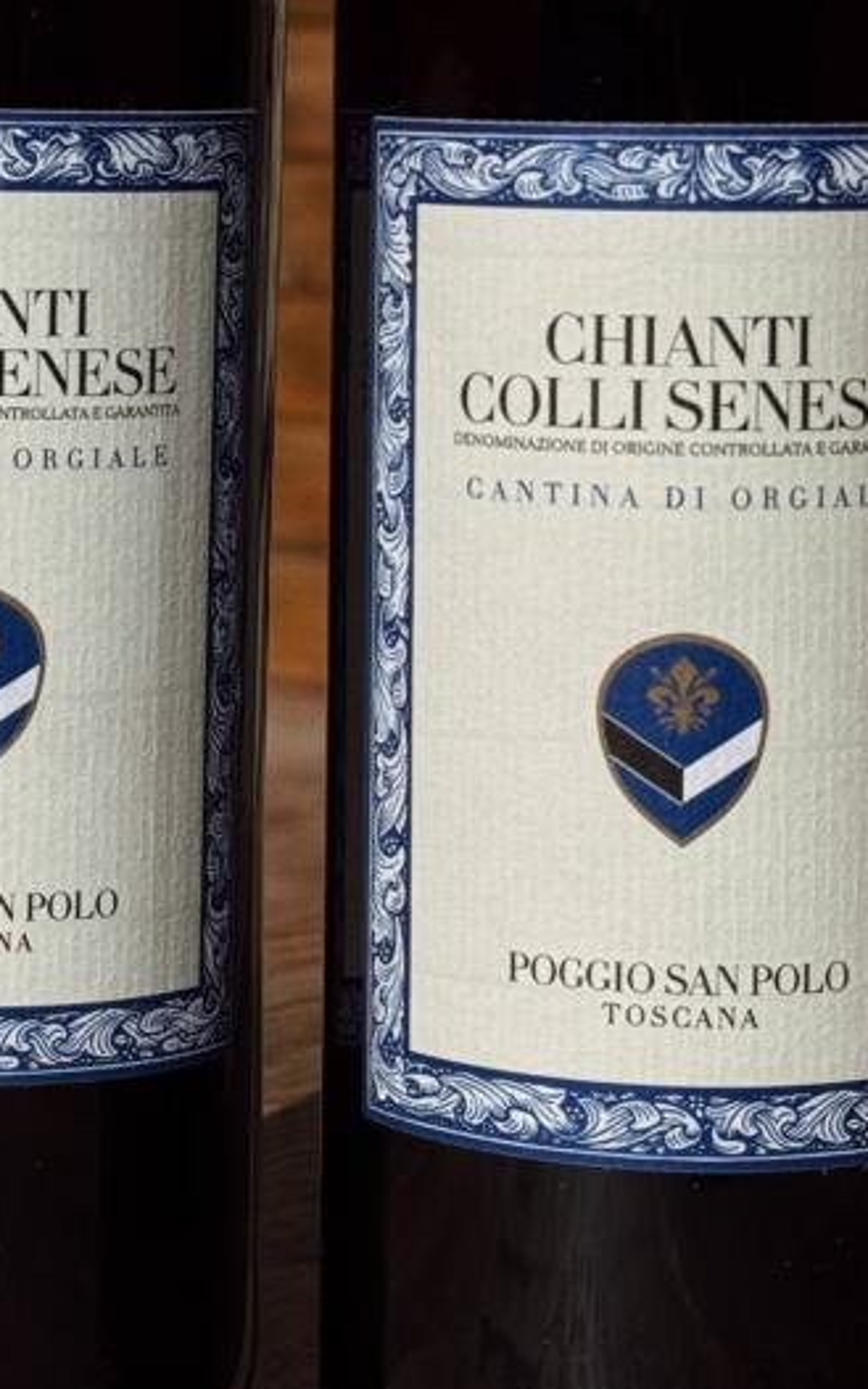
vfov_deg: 17.8
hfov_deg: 11.2
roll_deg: -0.4
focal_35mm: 116
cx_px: 37
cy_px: 224
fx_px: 4388
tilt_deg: -3.4
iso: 50
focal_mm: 6.76
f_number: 1.78
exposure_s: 1/16129
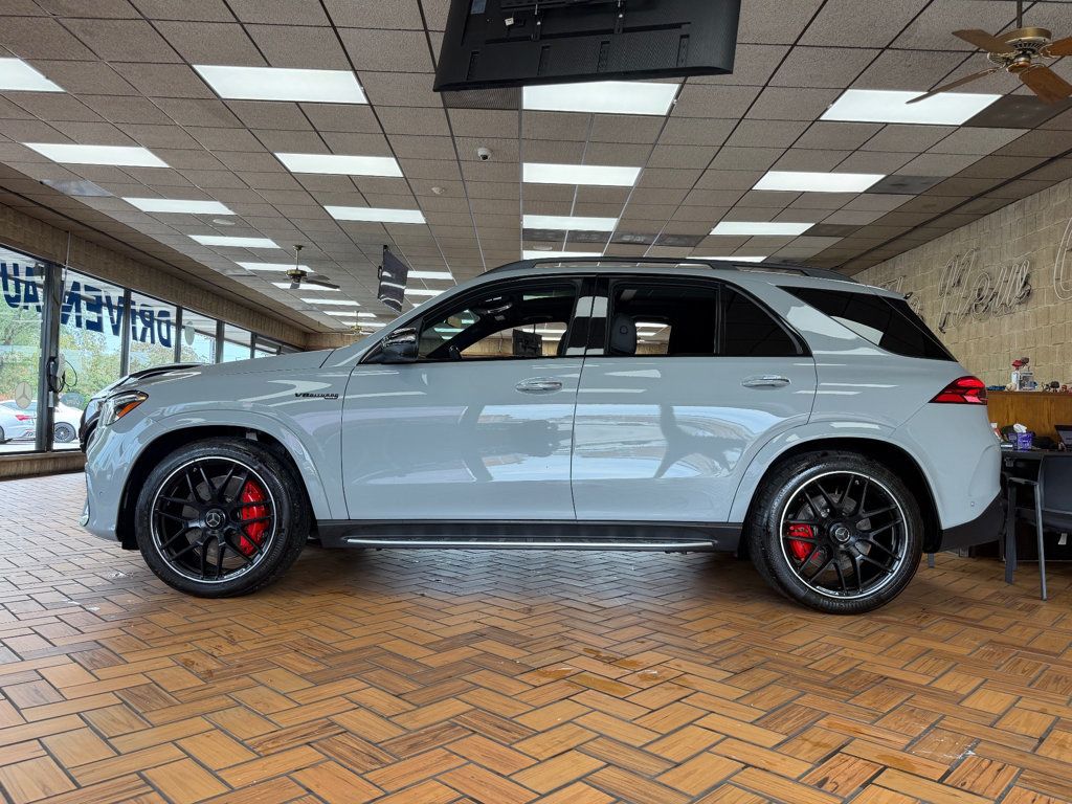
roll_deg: -1.1
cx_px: 536
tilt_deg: +0.4
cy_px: 402
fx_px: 743
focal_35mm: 24
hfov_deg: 71.6
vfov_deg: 56.8
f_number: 1.78
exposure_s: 1/224
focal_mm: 6.76
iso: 80
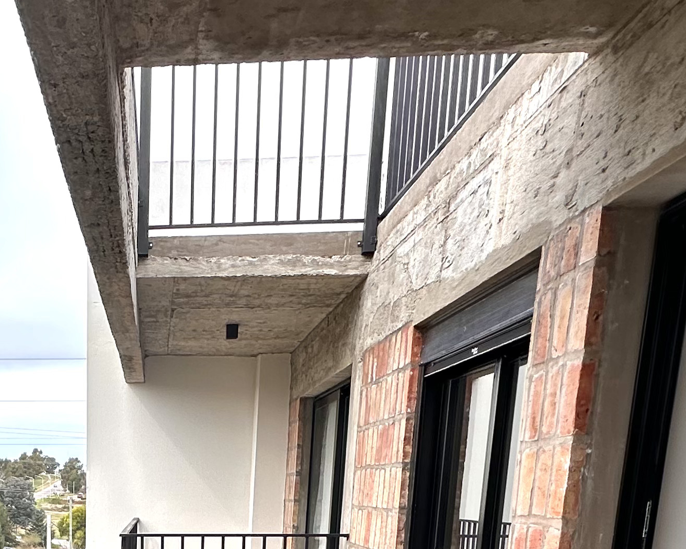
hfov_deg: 40.5
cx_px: 66
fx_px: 853
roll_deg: +0.5
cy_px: 680
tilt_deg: -12.3
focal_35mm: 42
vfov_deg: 29.8
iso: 40
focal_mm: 2.22
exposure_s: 1/425
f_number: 2.2
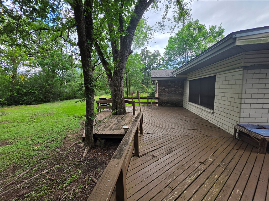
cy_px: 100
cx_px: 134
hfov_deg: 106.2
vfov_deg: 89.9
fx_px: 101
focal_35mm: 13
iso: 32
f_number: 1.9
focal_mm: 2.2
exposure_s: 1/291
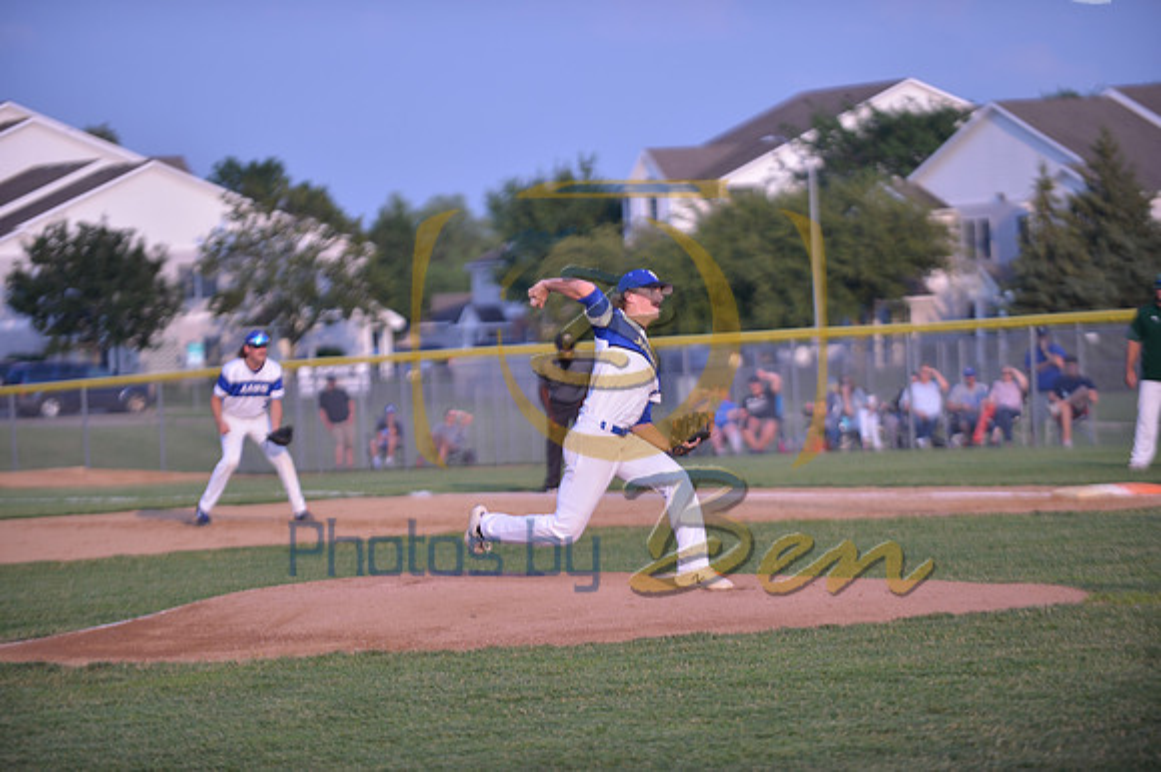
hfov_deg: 10.3
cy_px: 386
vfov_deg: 6.9
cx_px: 580
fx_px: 6446
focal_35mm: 200
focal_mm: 200
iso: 140
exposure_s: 1/1600
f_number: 3.2
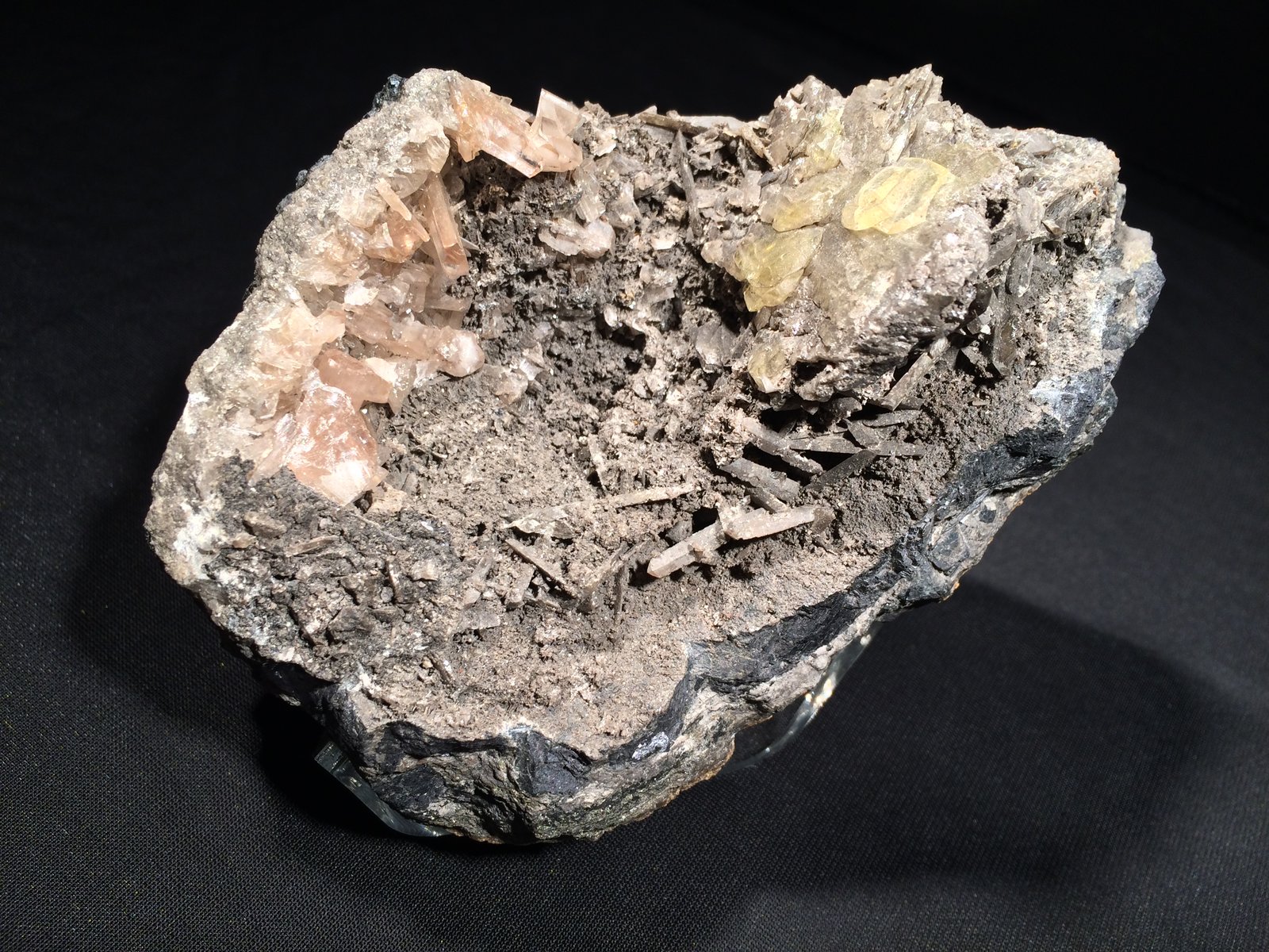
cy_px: 476
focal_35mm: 29
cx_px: 634
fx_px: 1063
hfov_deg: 61.7
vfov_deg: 48.2
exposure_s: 1/60
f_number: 2.2
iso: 50
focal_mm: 4.15
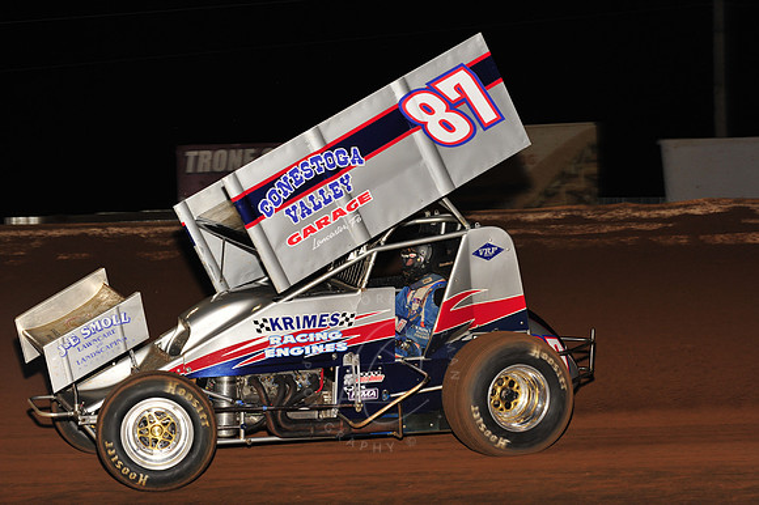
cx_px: 380
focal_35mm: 92
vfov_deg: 14.8
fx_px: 1938
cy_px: 252
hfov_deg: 22.2
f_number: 8
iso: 1000
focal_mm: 92
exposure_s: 1/320
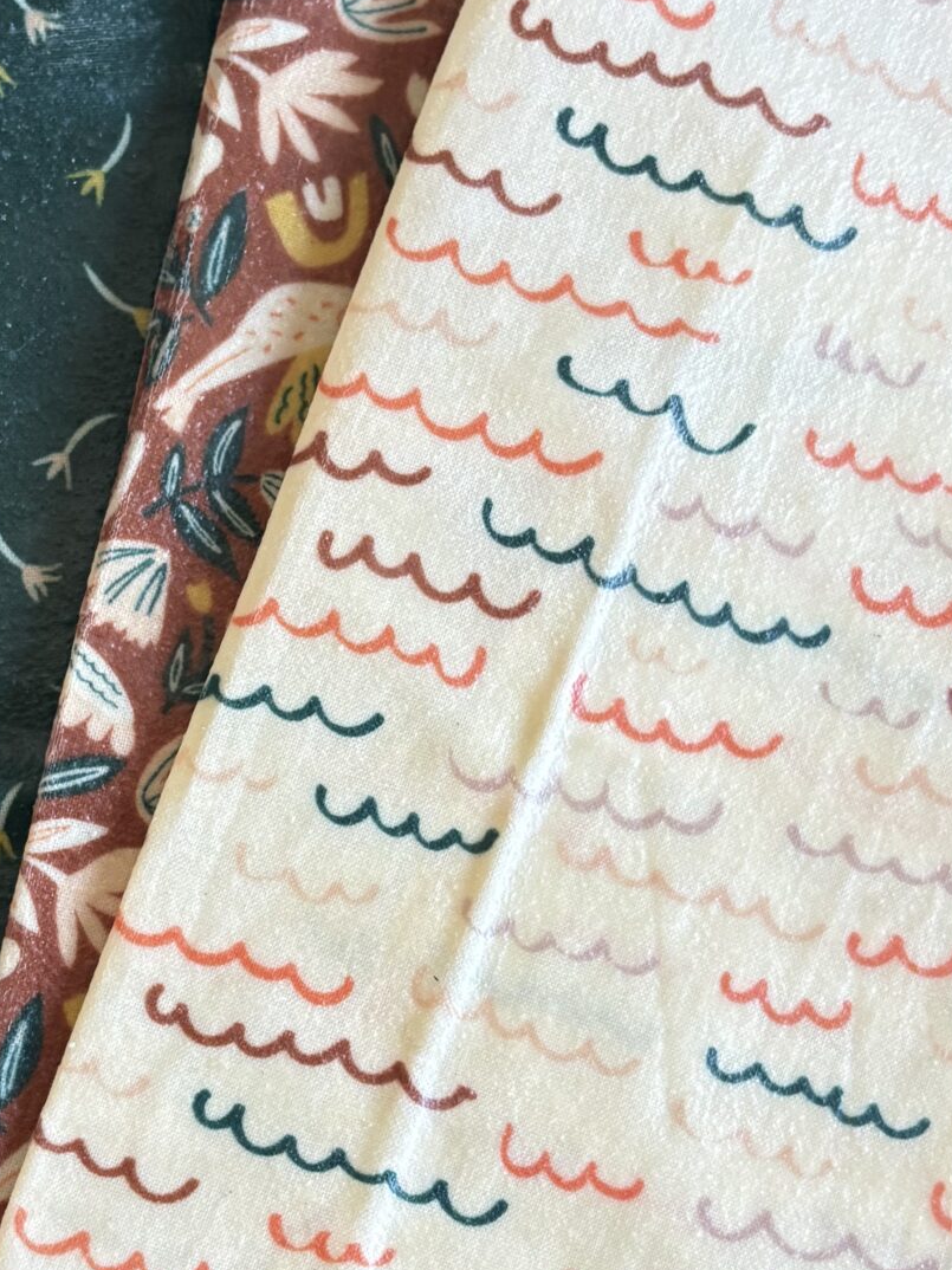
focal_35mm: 62
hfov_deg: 23.6
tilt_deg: -83.1
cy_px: 719
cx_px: 341
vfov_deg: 31.2
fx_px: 2274
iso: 250
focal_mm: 5.96
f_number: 1.6
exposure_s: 1/60
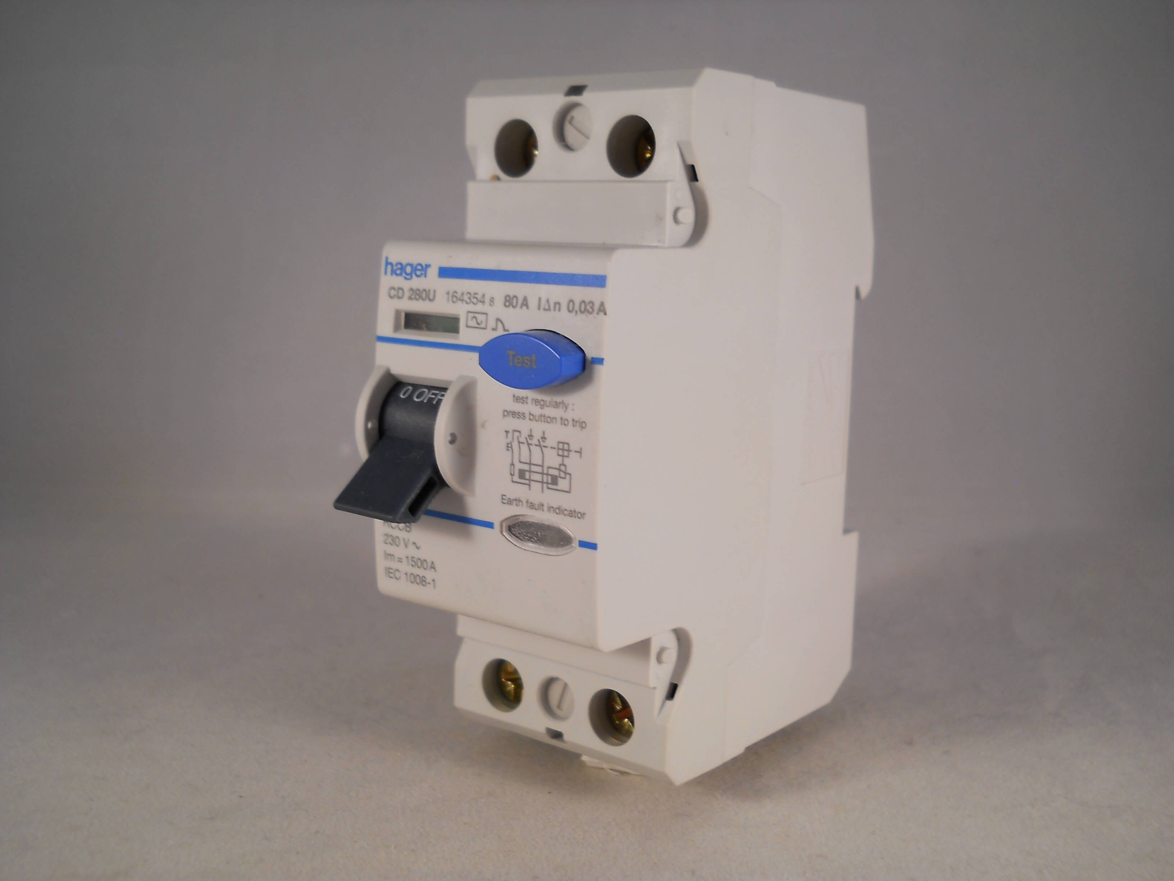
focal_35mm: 41
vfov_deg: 35.1
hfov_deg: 45.8
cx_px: 587
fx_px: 1391
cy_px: 440
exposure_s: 1/40
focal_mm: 6.7
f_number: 3.1
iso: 80
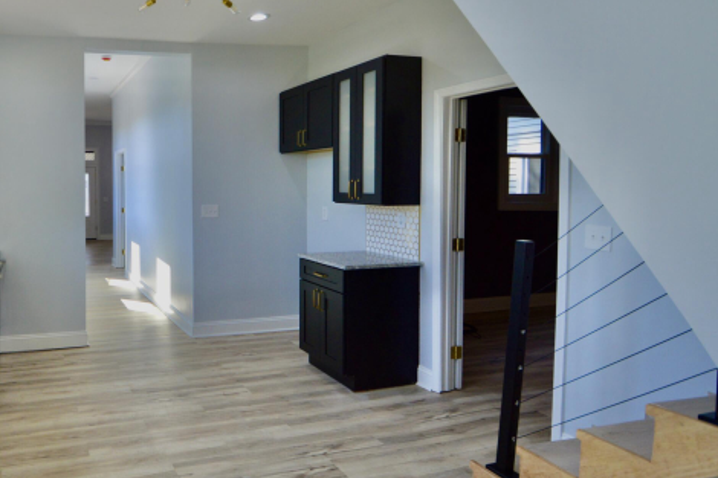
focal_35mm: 24
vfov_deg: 52.9
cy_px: 205
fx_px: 478
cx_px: 157
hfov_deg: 67.7
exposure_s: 1/125
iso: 400
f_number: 5.6
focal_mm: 10
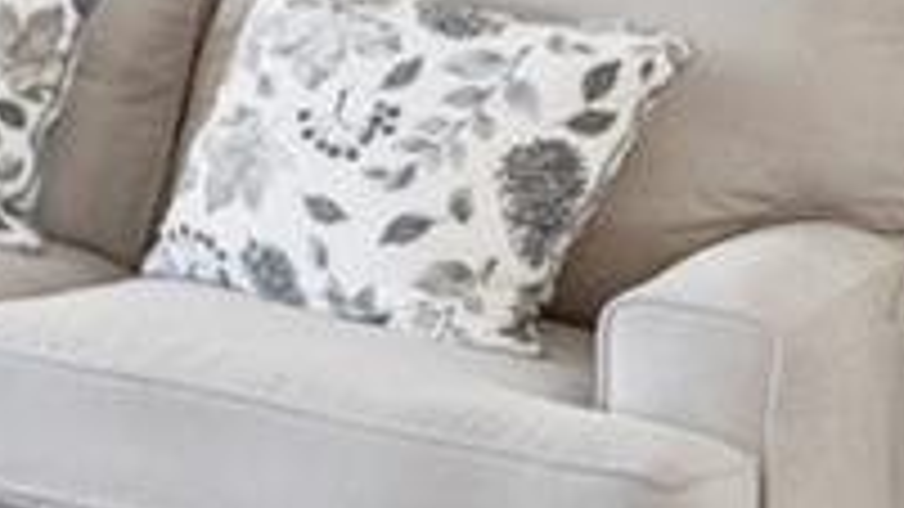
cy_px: -396
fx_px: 2996
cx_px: -1039
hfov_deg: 13.8
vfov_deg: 9.3
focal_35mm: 125
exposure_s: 1/25
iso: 800
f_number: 11
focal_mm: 15
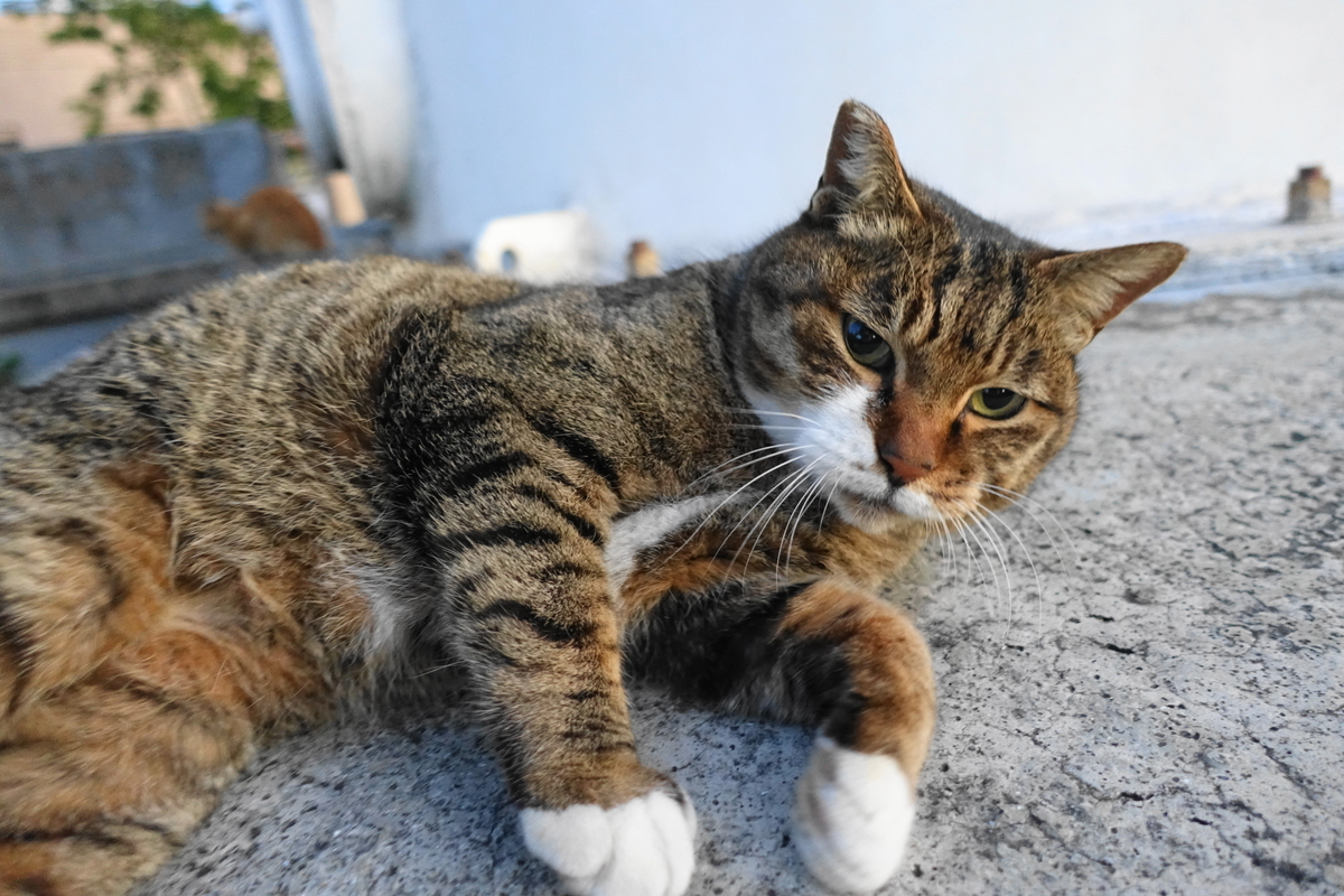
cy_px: 448
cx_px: 672
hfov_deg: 73.7
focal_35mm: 24
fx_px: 896
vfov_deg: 53.1
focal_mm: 8.8
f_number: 1.8
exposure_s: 1/80
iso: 1600
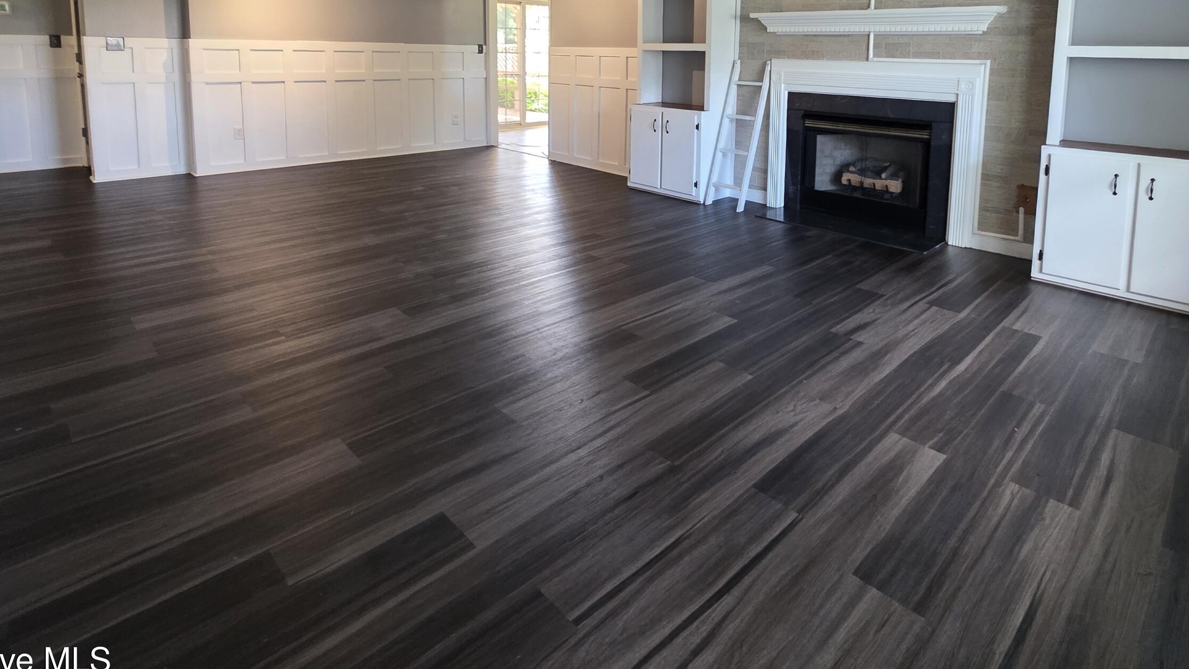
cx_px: 654
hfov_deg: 89.3
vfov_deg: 53.7
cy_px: 116
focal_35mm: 19
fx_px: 599
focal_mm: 2.2
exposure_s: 1/60
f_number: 1.9
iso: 320
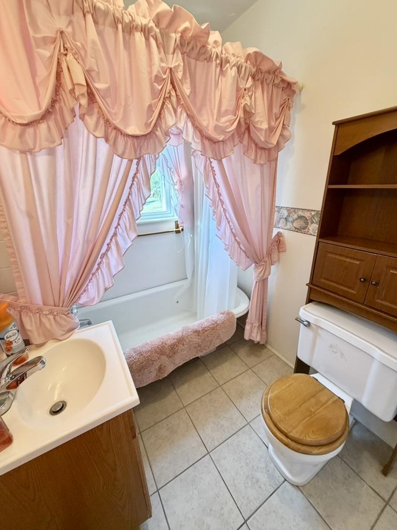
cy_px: 265
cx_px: 198
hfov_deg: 85.7
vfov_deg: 102.1
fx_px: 214
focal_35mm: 14
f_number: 2.2
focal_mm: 2.22
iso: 250
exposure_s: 1/120
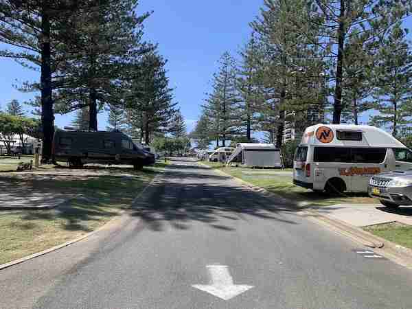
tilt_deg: +0.4
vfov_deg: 53.1
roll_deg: -0.4
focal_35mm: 26
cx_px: 206
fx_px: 309
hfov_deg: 67.3
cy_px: 154
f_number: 1.8
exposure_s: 1/1661
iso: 25
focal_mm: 4.25
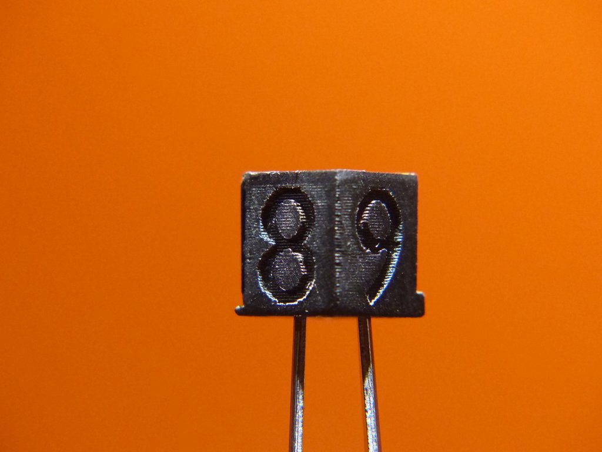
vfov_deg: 16.2
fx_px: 1583
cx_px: 301
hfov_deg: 21.5
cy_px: 226
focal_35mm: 91
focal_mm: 16.4
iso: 800
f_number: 2.8
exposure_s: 1/125
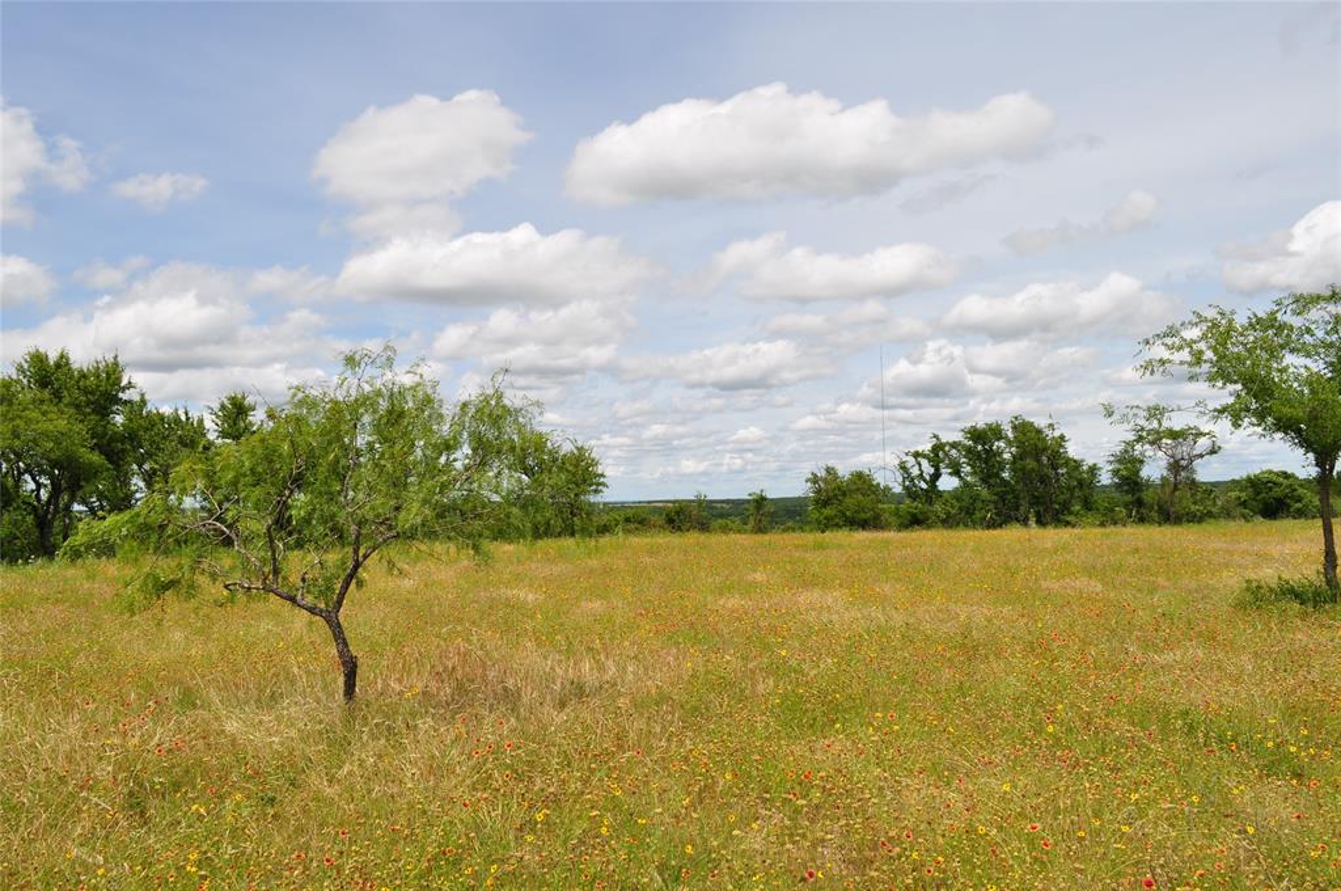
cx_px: 670
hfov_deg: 67.4
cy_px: 446
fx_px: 1004
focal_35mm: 27
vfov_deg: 47.8
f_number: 11
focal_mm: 18
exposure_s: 1/400
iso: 200
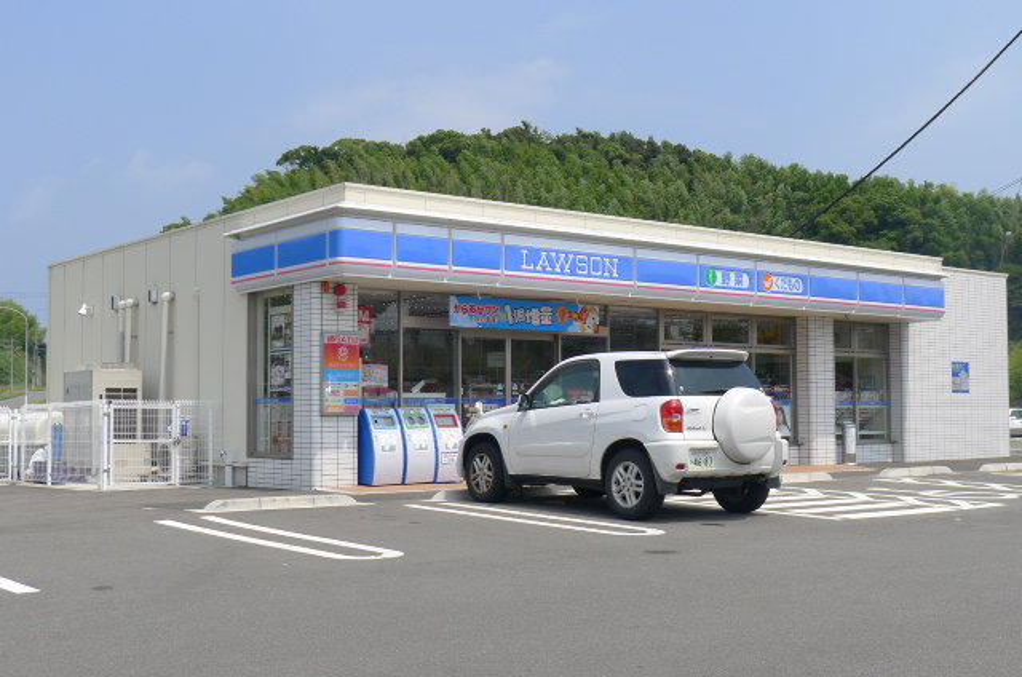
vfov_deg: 28.5
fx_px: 1332
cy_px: 338
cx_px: 511
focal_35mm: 47
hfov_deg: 42.0
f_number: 4
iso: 80
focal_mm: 10
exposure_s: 1/800
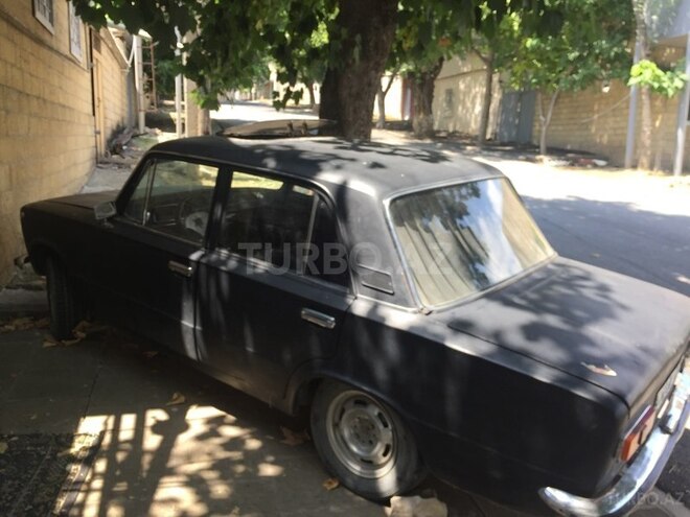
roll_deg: -2.6
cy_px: 258
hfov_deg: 61.7
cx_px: 345
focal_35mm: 29
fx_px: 578
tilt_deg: -10.9
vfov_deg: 48.2
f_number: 2.2
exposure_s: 1/273
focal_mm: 4.15
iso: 32
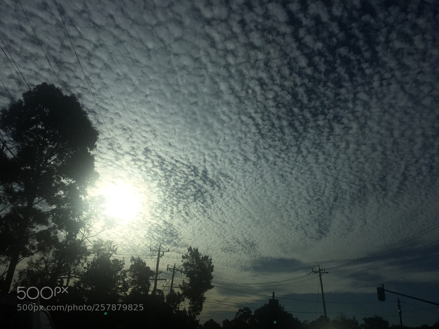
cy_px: 164
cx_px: 220
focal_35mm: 29
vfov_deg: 48.2
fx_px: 368
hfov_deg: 61.7
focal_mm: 4.15
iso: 40
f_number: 2.2
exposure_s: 1/40000
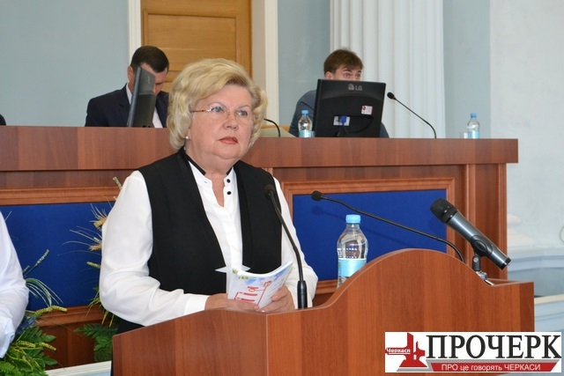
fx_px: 1034
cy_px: 188
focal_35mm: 66
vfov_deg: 20.6
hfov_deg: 30.5
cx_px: 282
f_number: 5.3
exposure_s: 1/60
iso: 2800
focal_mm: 44
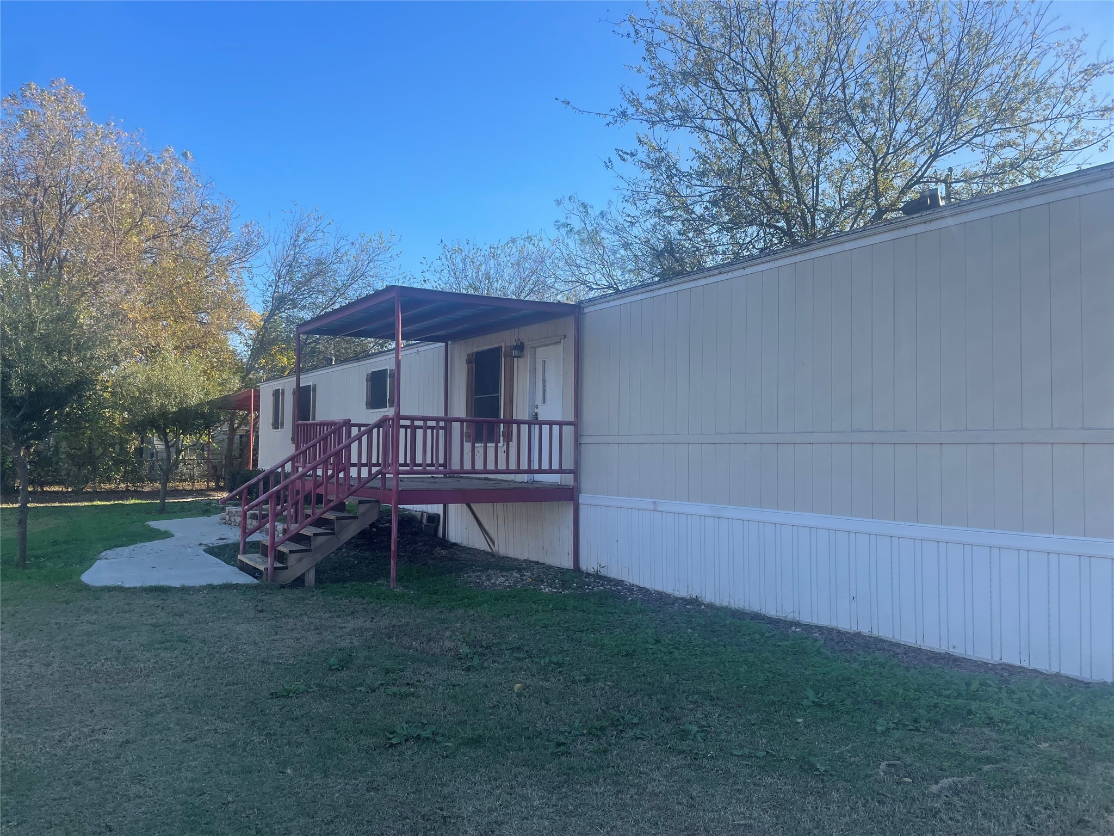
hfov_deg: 67.3
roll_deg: -0.2
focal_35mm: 26
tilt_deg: +2.4
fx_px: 837
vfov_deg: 53.1
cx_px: 557
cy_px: 418
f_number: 1.6
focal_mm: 4.2
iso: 32
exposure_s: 1/1350
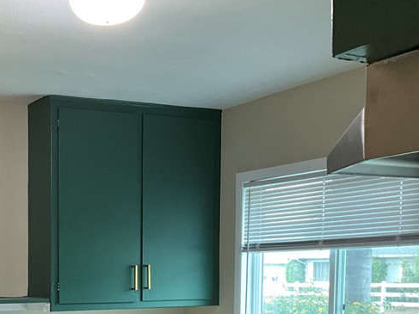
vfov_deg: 23.0
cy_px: 318
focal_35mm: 61
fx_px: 738
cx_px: 26
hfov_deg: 30.0
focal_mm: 3
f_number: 1.8
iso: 125
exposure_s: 1/60
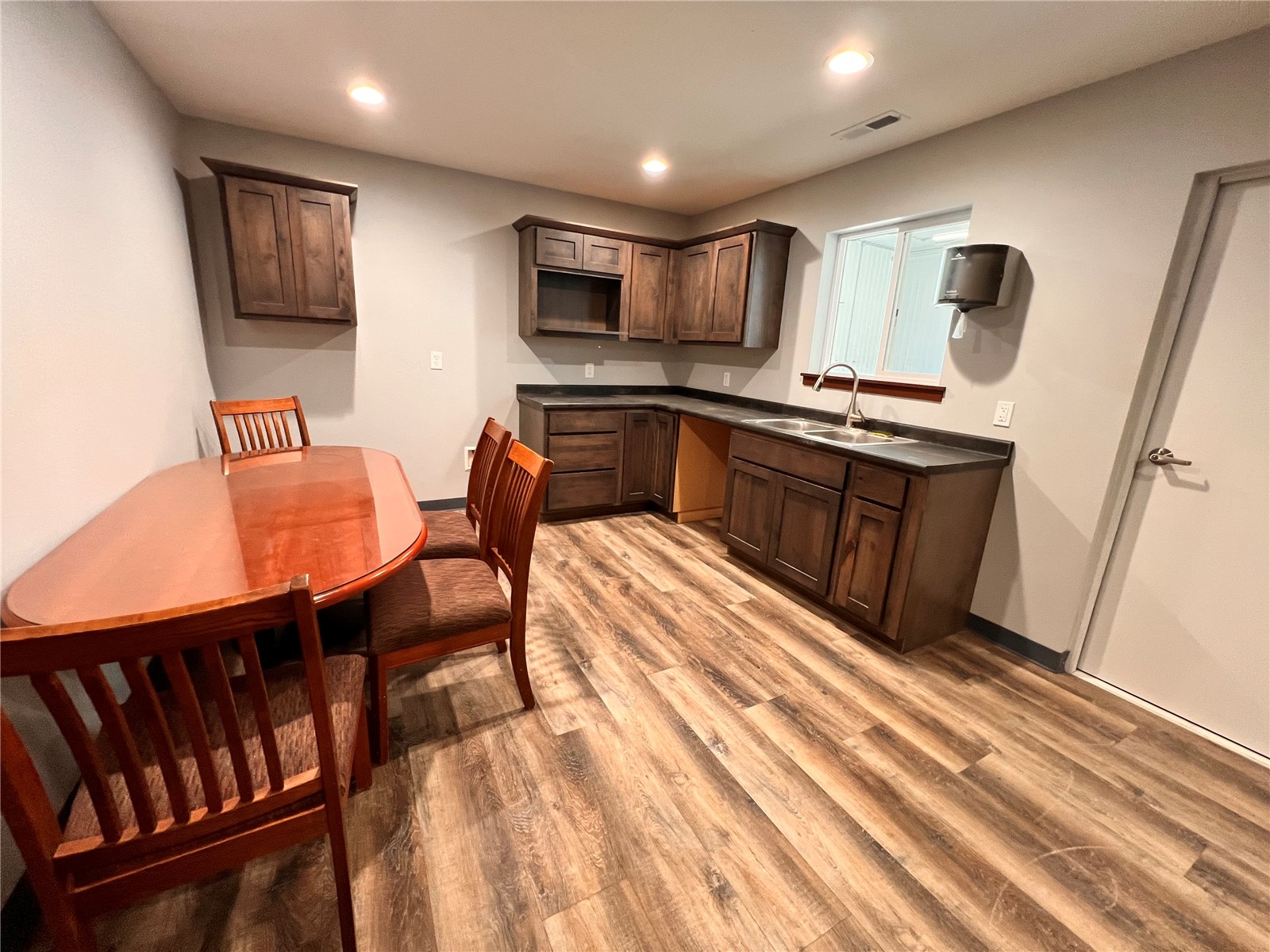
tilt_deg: -15.2
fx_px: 477
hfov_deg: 106.2
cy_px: 476
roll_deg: -3.1
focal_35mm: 13
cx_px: 635
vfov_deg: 89.9
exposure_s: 1/60
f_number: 1.8
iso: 250
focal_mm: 1.57
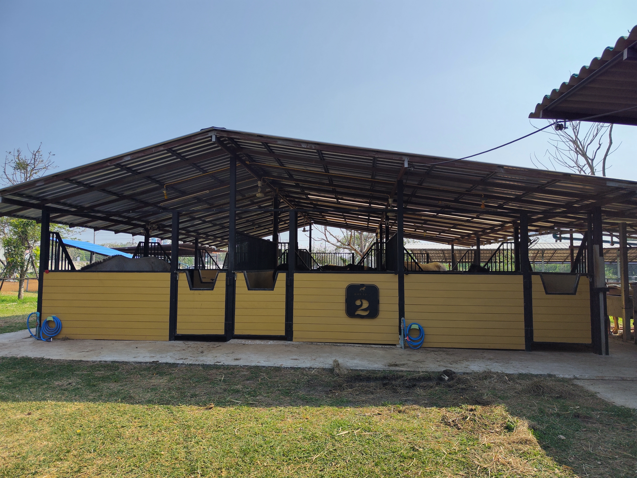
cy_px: 239
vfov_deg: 58.9
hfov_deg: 73.9
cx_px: 318
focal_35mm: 23
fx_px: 423
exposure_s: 1/1173
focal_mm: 7.01
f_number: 1.69
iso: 50
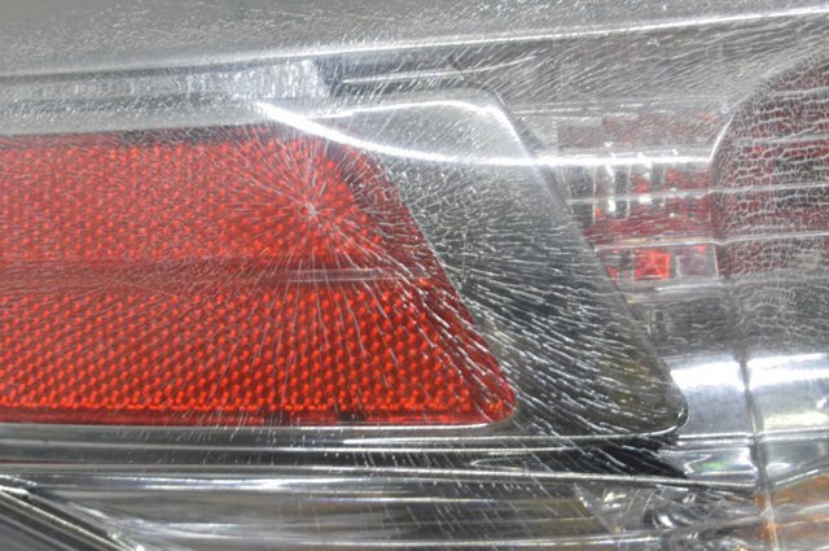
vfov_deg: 16.5
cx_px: 414
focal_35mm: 82
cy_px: 276
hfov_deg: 24.6
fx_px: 1897
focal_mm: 55
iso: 6400
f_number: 20
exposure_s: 1/15
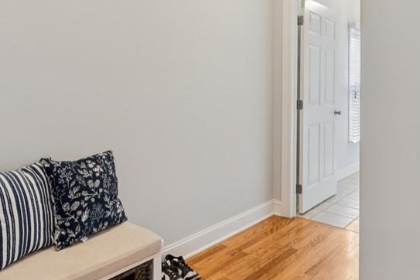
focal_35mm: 28
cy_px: 85
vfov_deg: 45.4
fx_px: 327
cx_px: 191
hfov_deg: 65.4
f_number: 3.5
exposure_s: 1/15
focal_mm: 14
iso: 200
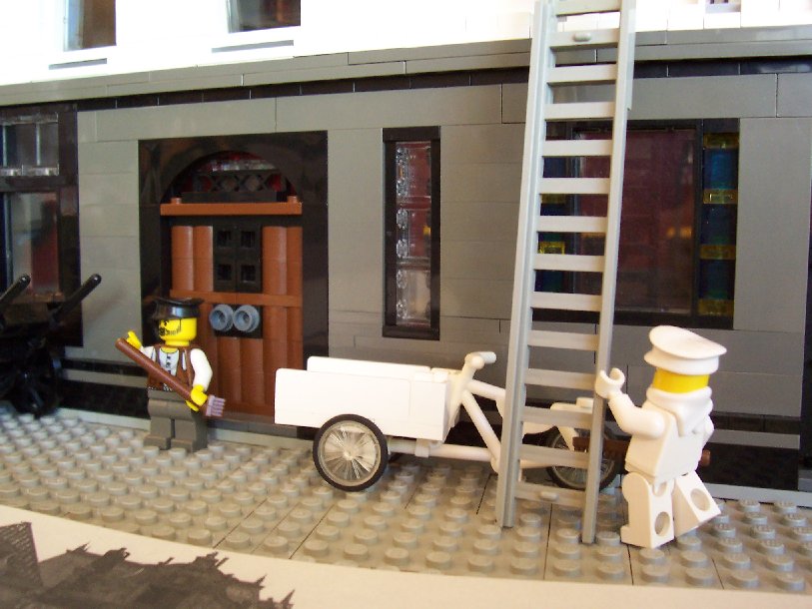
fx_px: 868
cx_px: 406
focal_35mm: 37
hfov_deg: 50.1
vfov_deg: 38.7
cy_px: 304
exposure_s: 1/10
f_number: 2.8
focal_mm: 5.6
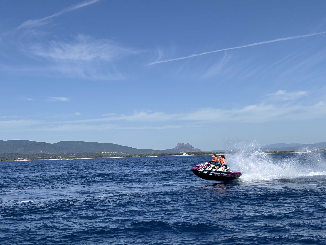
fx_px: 490
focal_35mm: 52
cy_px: 122
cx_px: 163
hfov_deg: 36.8
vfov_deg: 28.0
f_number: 1.6
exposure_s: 1/4082
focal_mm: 5.96
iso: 32
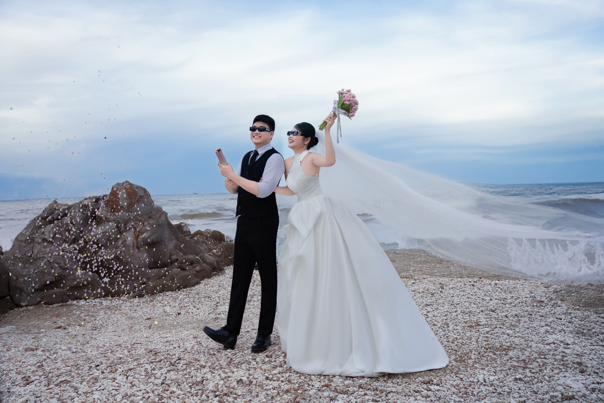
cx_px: 302
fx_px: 487
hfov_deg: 63.7
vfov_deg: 45.0
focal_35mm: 29
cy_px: 202
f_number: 3.5
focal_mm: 29
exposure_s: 1/125
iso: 400
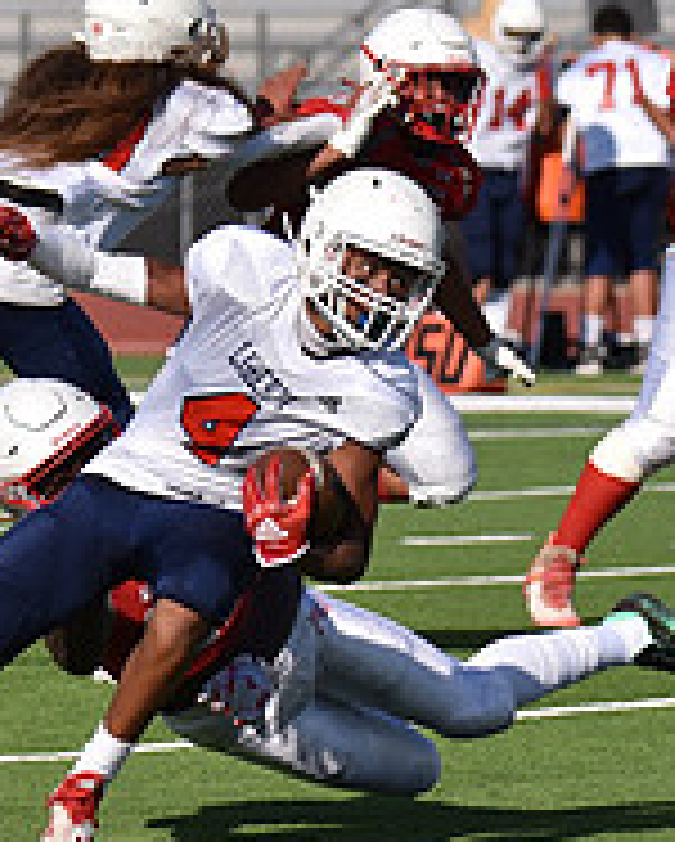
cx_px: 279
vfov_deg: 3.0
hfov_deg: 2.4
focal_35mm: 639
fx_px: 15931
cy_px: 389
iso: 400
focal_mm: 220
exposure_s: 1/4000
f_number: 5.6
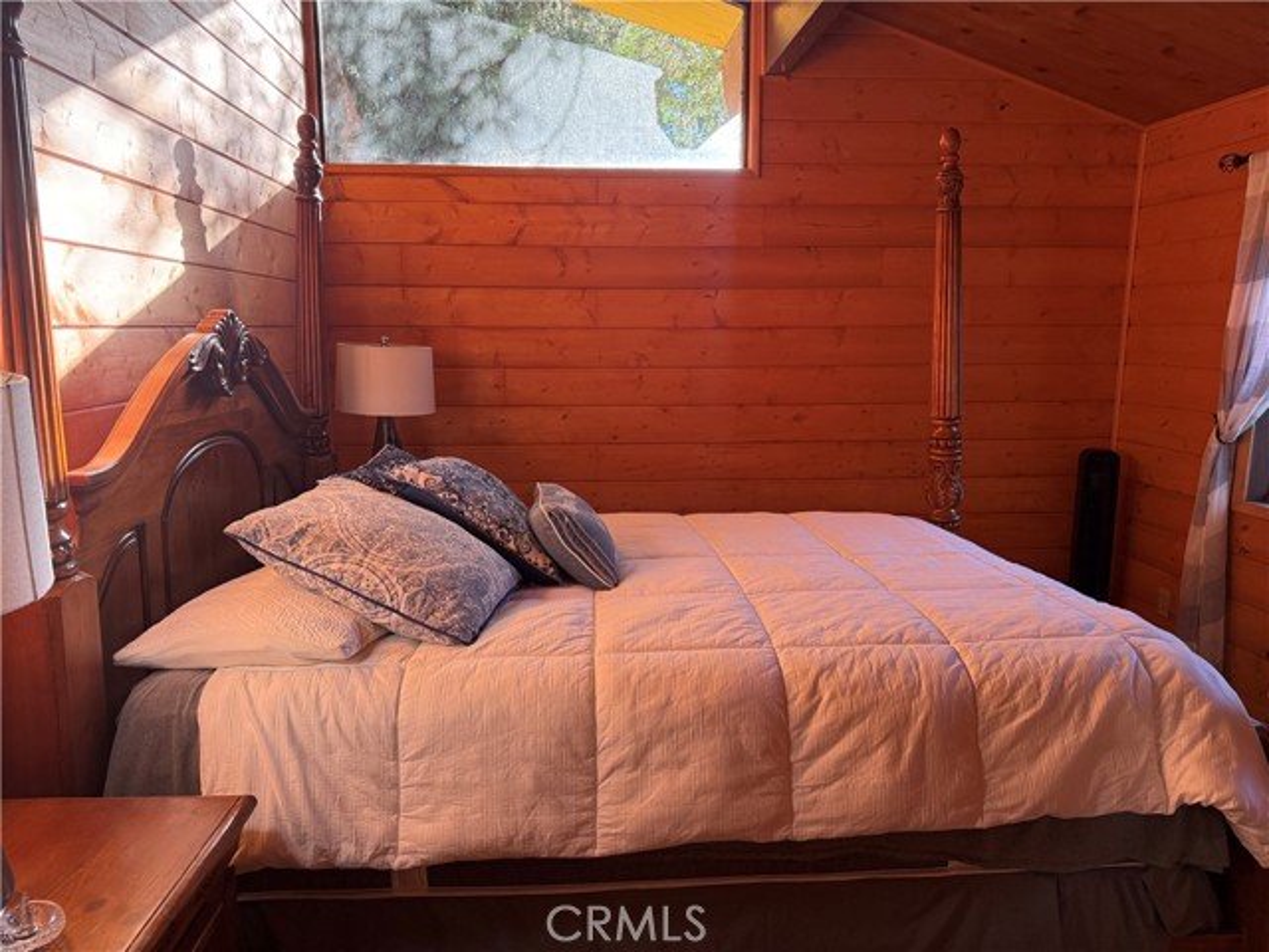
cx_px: 634
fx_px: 880
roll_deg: +0.9
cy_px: 476
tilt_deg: -9.0
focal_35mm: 24
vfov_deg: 56.8
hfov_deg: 71.6
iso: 200
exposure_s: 1/234
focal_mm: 6.76
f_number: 1.78
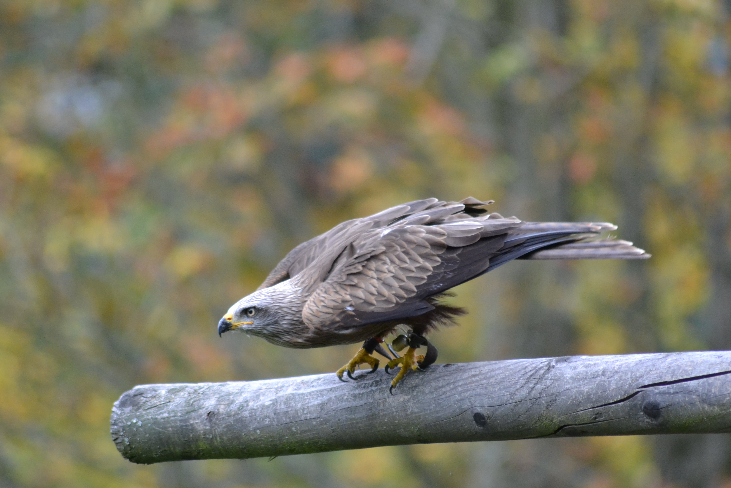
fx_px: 9137
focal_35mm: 450
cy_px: 244
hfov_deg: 4.6
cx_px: 366
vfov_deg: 3.1
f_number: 5.6
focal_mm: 300
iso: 2000
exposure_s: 1/500
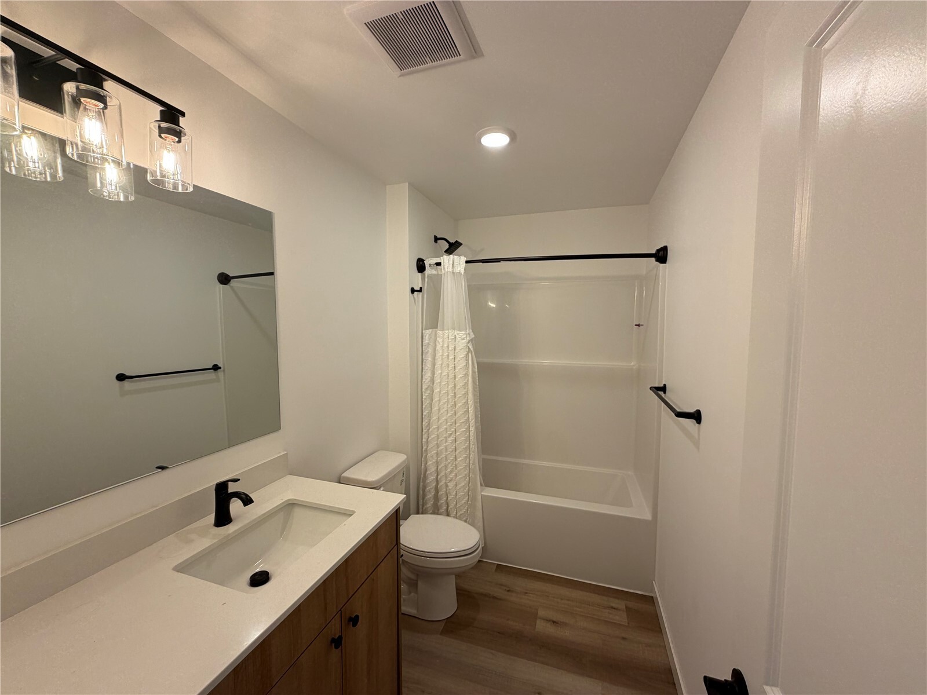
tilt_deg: -5.5
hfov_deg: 102.1
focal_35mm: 14
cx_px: 464
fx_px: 375
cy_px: 348
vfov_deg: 85.7
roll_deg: -0.3
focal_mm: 2.22
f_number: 2.2
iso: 80
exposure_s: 1/120
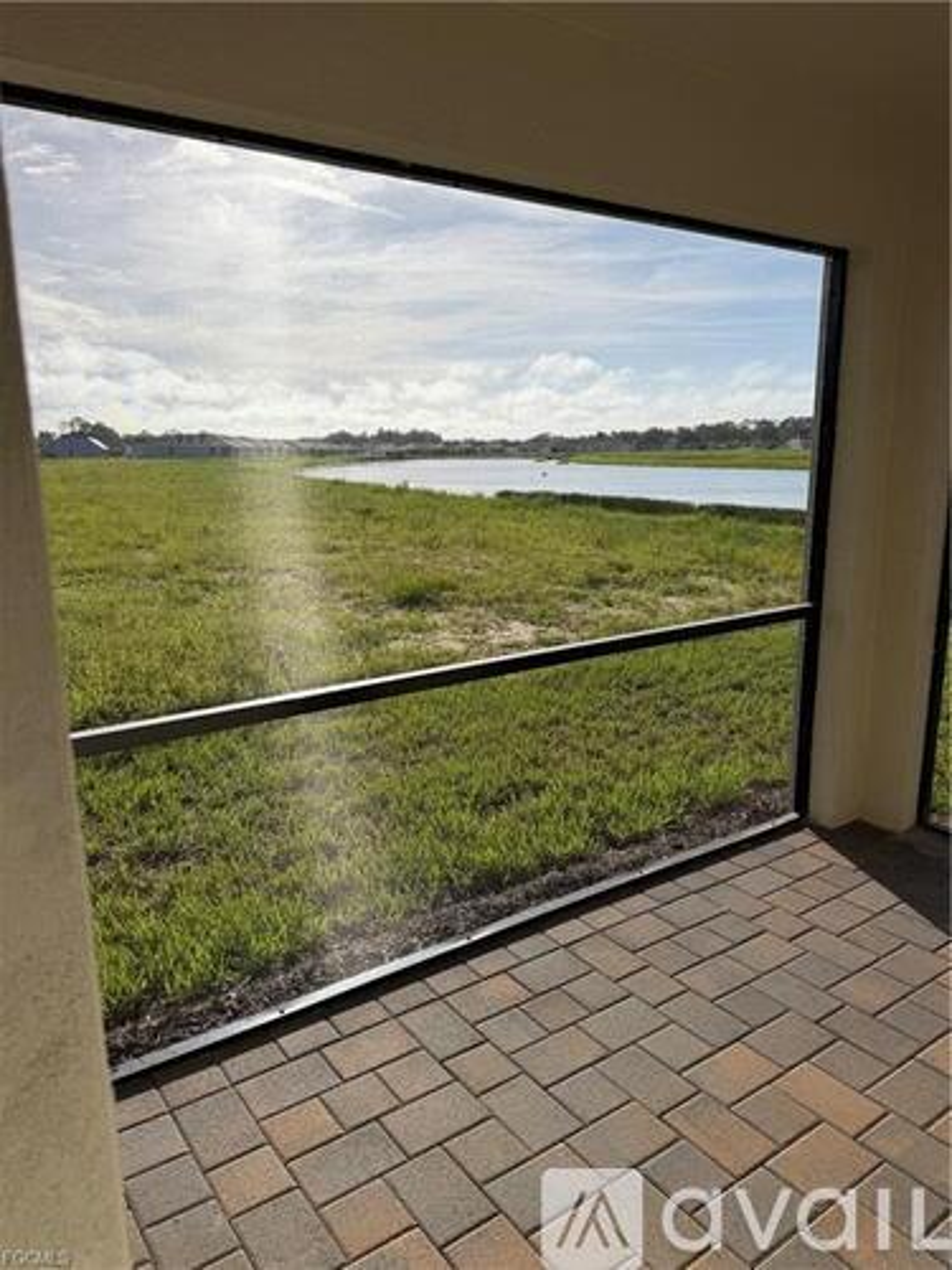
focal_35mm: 24
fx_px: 880
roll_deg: +0.9
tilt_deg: -12.4
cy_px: 635
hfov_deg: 56.8
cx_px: 476
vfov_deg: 71.6
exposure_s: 1/7353
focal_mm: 6.76
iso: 80
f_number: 1.78
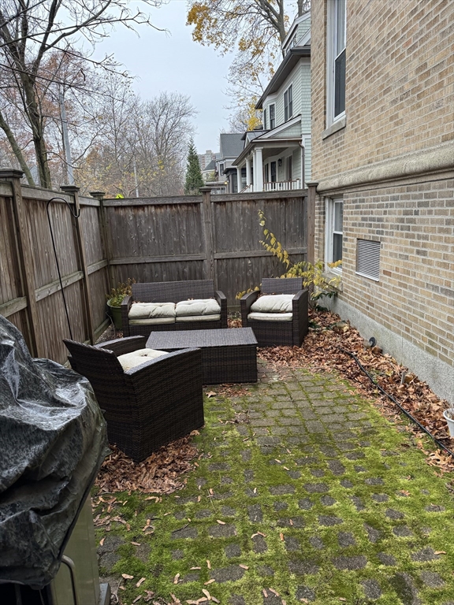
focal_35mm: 24
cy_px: 302
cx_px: 227
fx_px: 420
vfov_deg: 71.6
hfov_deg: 56.8
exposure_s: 1/121
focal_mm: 6.76
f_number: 1.78
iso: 200
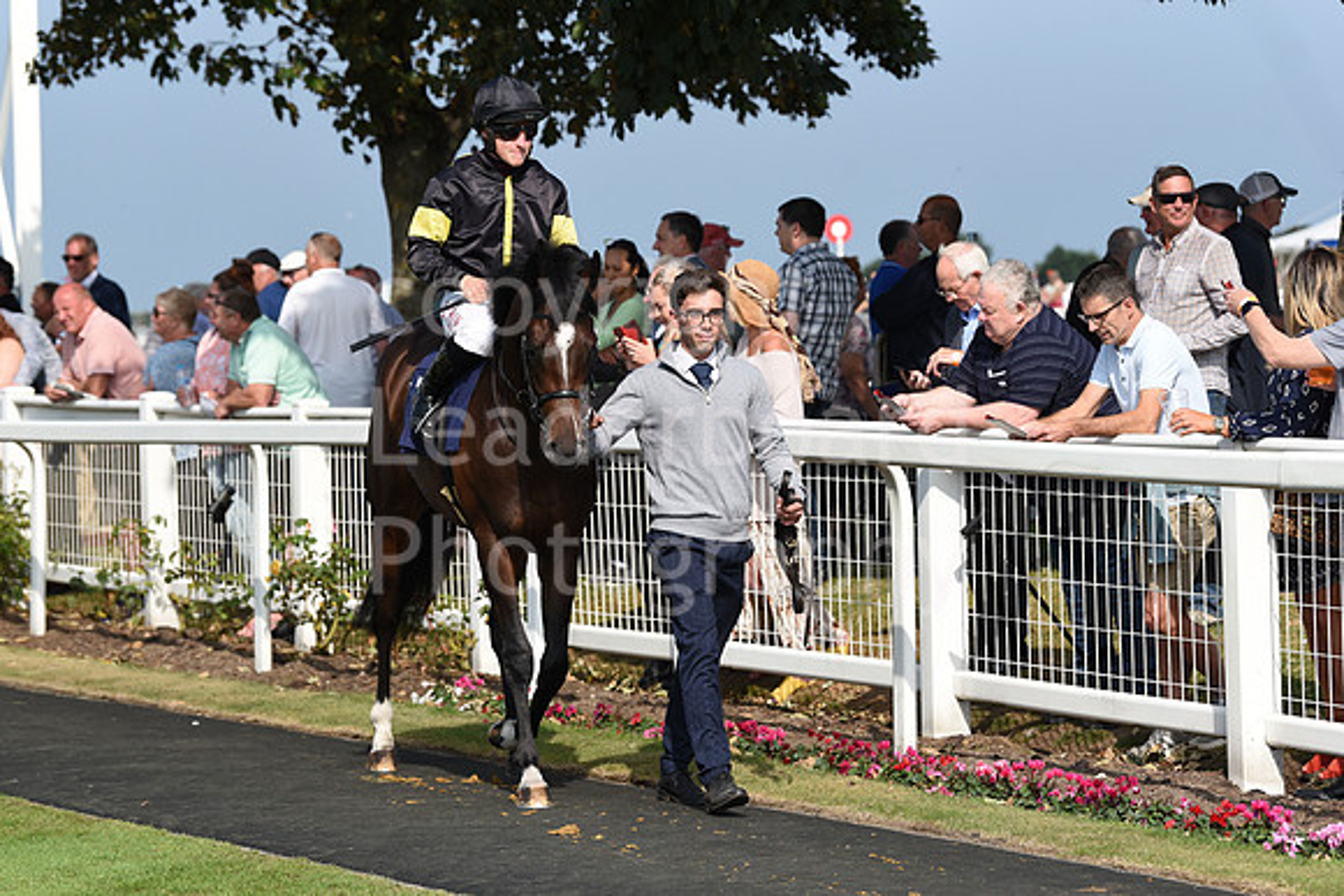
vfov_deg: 10.2
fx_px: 5041
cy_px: 448
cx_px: 672
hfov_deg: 15.2
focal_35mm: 135
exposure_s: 1/4000
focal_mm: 135
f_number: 5.6
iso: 500
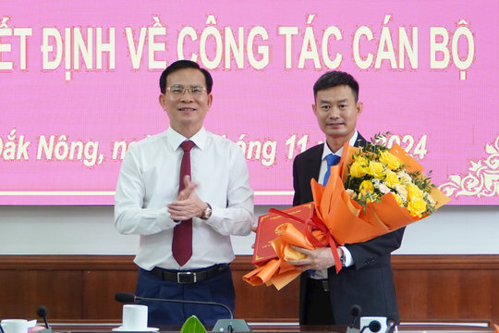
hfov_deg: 21.9
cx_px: 250
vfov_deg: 14.7
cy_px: 166
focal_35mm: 93
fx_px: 1289
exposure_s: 1/100
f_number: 4
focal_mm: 62
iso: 1000
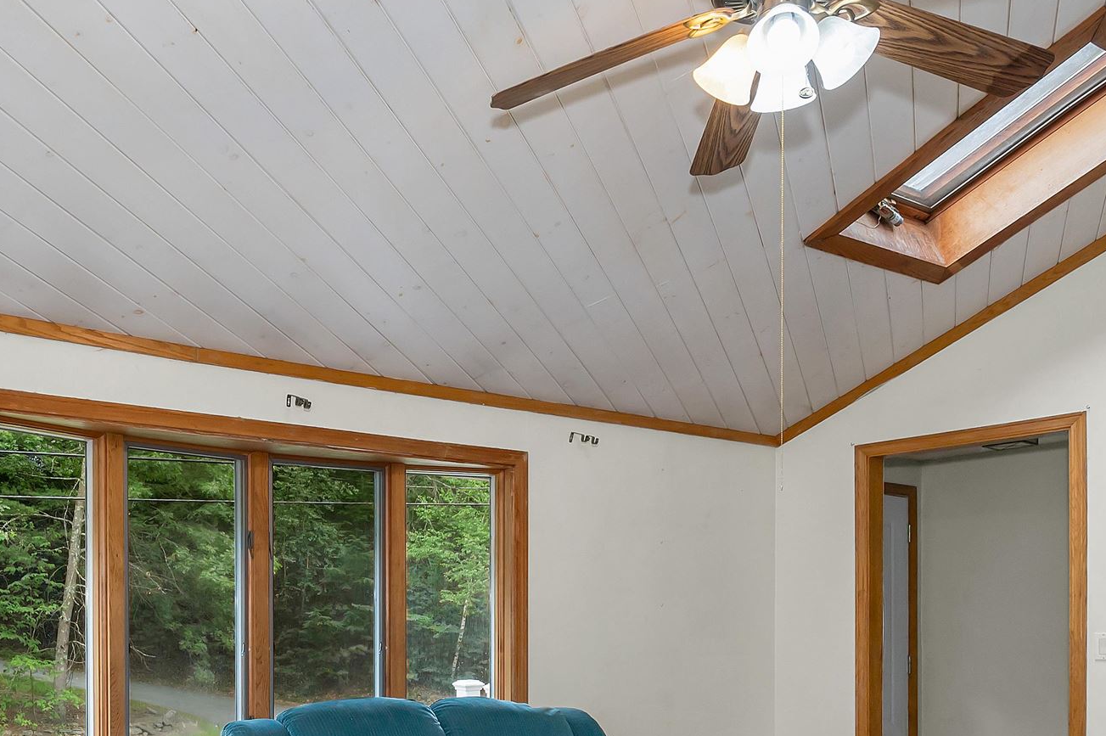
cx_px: 363
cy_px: 643
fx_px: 1013
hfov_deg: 56.0
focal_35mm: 33
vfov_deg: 37.6
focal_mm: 14
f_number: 5
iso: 250
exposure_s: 1/60
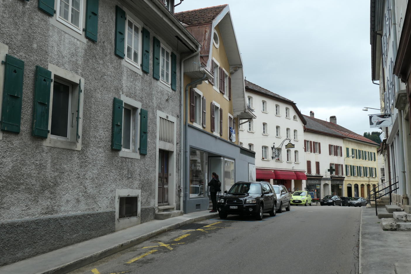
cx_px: 215
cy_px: 142
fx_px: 377
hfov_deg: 57.2
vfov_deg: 40.0
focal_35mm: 33
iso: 200
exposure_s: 1/800
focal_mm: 11.3
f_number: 4
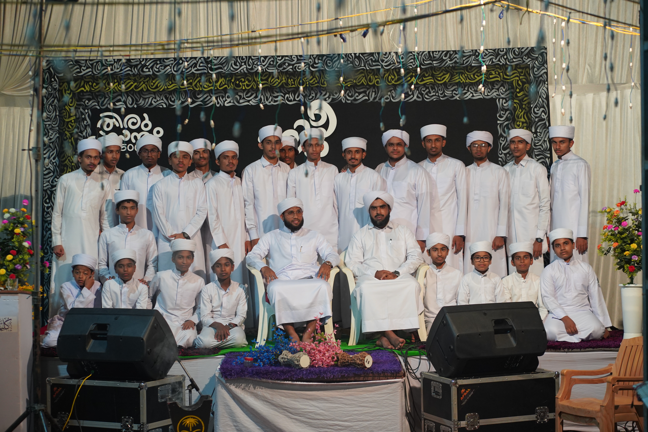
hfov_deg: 23.9
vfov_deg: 16.1
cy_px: 216
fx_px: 1530
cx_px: 324
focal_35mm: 85
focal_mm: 85
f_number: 4
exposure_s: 1/160
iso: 2000
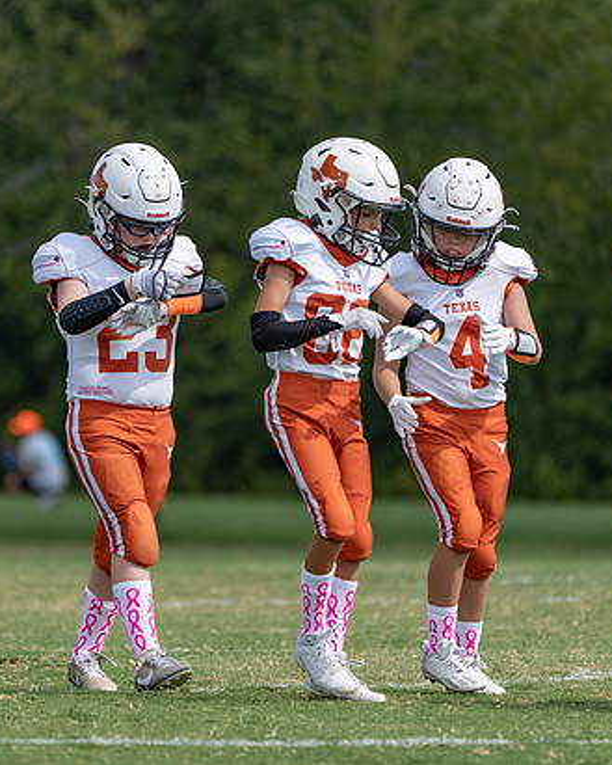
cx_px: 197
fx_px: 12833
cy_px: 383
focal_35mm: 567
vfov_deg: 3.4
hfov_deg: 2.7
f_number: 5.6
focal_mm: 400
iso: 200
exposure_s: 1/1250
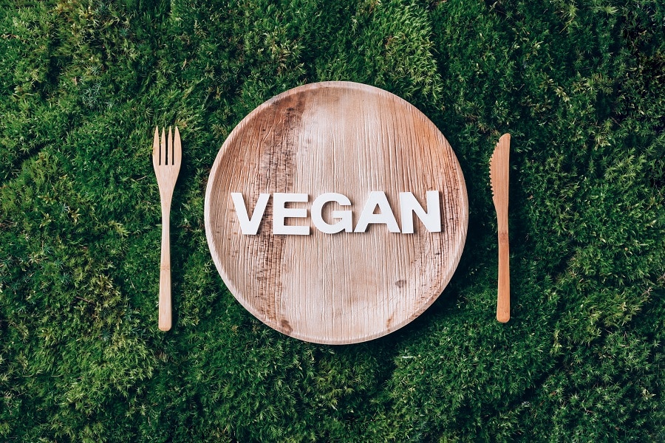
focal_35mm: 50
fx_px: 924
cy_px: 222
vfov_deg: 27.0
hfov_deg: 39.6
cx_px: 332
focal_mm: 50
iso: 50
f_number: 11
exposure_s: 1/50
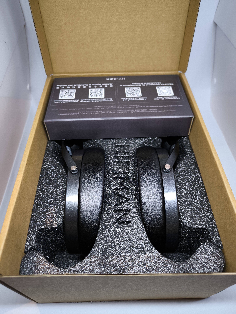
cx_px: 118
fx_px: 218
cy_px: 157
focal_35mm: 24
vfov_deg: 71.6
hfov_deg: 56.8
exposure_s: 1/111
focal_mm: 6.92
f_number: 1.9
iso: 500
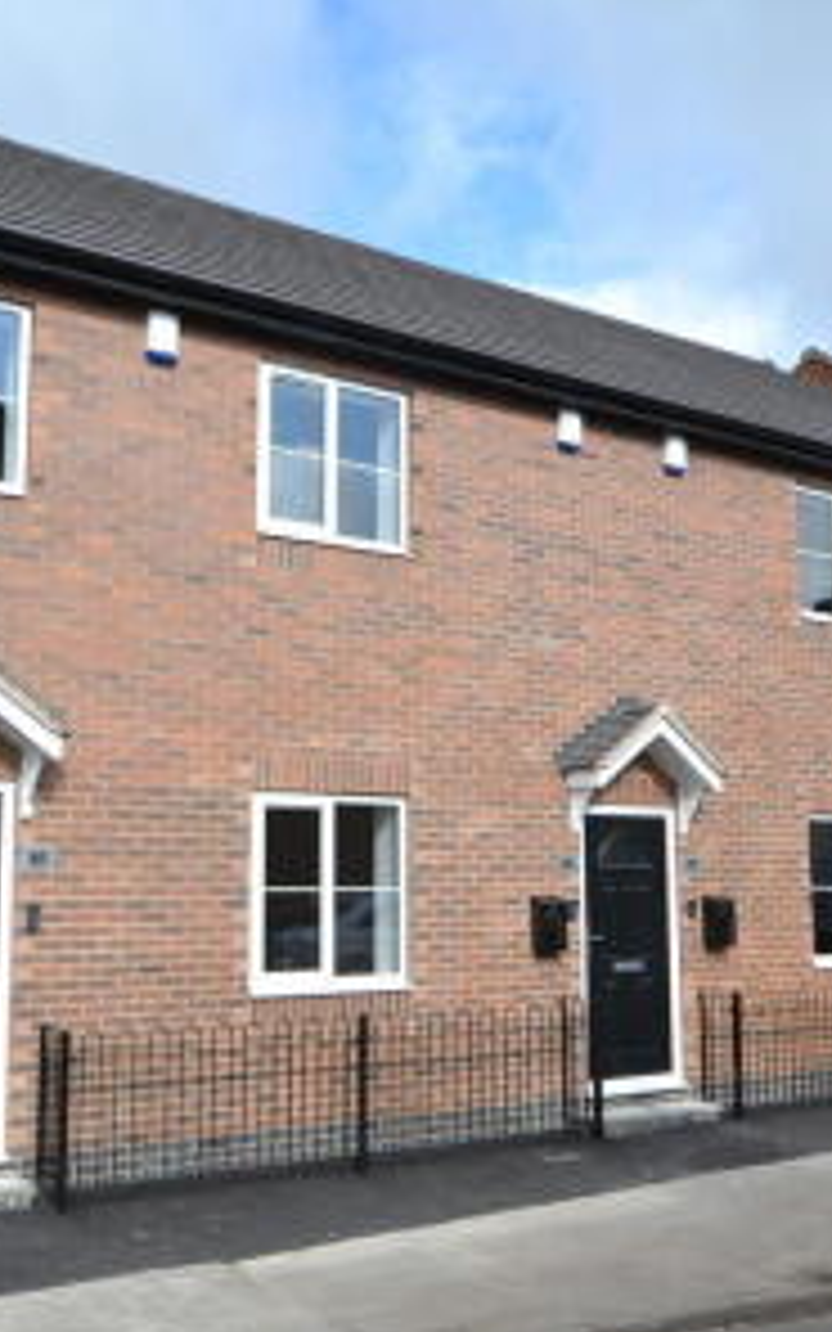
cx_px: 319
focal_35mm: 37
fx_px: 1336
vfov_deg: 53.0
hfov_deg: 34.4
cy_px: 668
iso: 400
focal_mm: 15
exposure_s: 1/400
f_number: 10
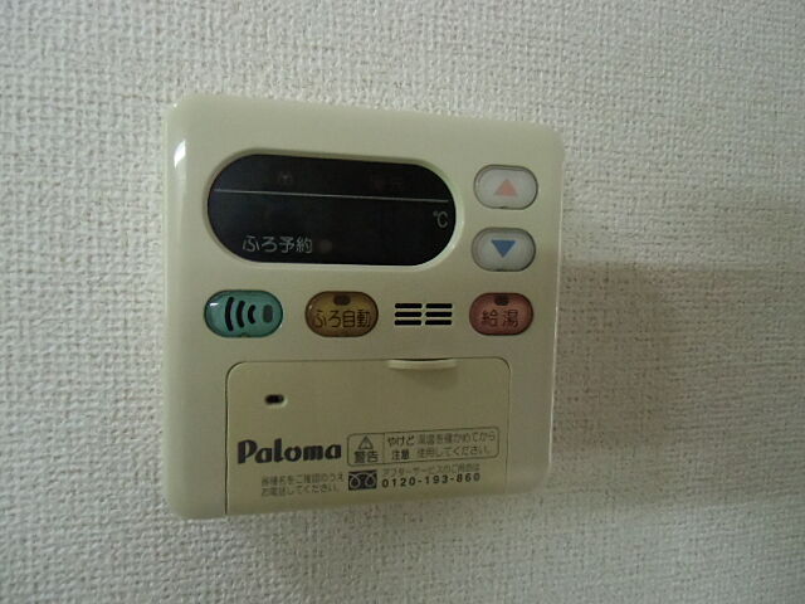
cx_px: 402
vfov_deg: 56.8
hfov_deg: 71.6
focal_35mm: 24
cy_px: 302
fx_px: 558
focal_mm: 4.24
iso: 800
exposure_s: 1/60
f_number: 3
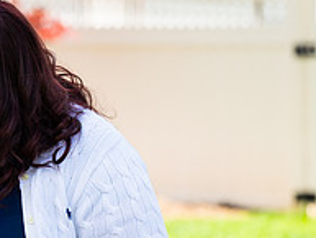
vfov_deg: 5.0
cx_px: -105
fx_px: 2731
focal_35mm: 299
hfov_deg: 6.6
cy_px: 153
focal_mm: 94
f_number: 3.2
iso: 200
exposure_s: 1/640
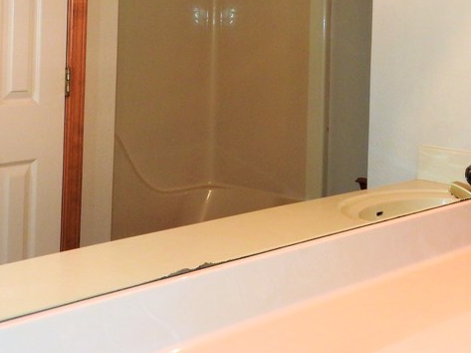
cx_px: 295
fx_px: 884
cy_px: 29
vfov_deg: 22.0
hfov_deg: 29.7
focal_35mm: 65
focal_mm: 5.4
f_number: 3.5
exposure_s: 1/30
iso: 200
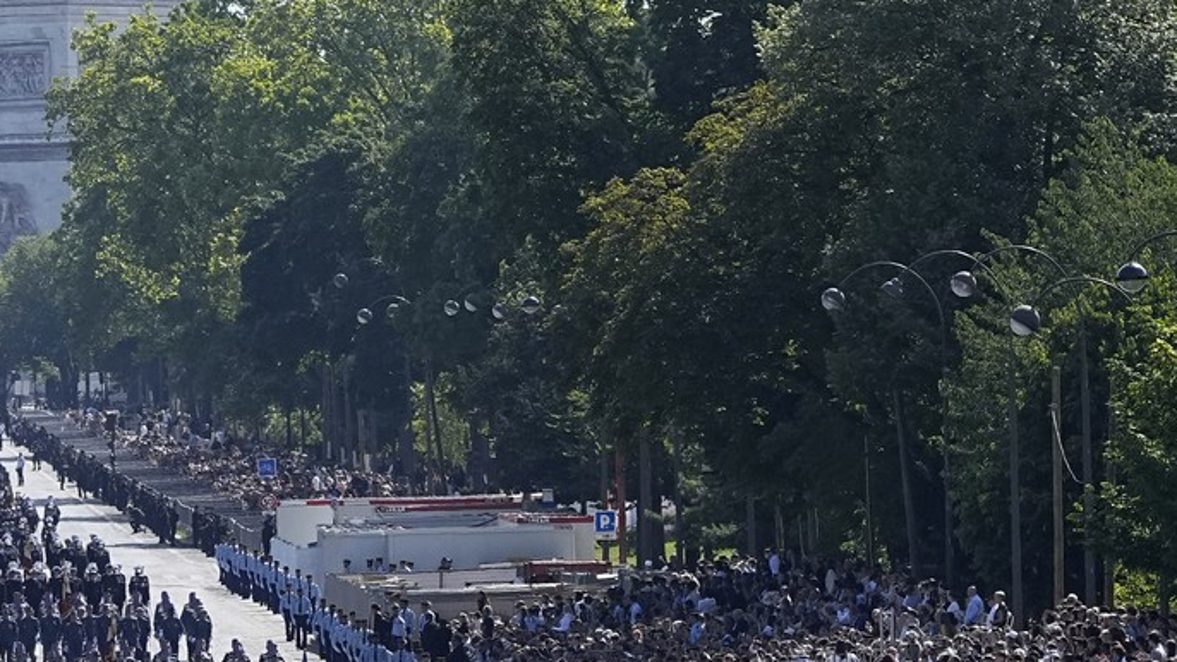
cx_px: 1124
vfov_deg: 2.5
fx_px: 14919
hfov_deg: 4.5
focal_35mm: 478
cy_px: 796
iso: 640
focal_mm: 116
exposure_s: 1/2000
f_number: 7.1
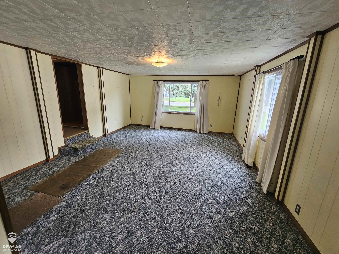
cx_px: 170
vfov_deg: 89.9
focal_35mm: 13
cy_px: 127
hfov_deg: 106.2
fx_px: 127
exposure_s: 1/60
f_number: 2.2
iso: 125
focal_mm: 2.2
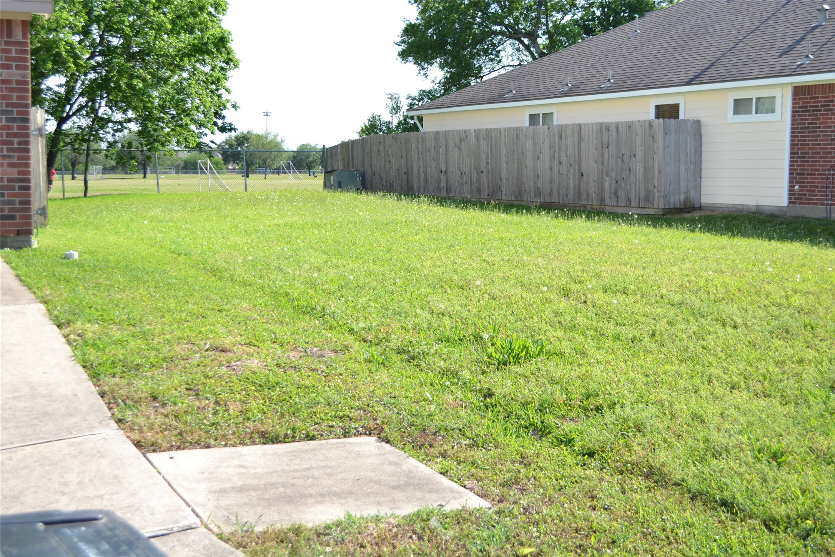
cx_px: 418
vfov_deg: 31.9
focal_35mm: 42
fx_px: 974
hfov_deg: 46.4
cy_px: 278
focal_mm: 28
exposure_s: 1/200
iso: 100
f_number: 4.5
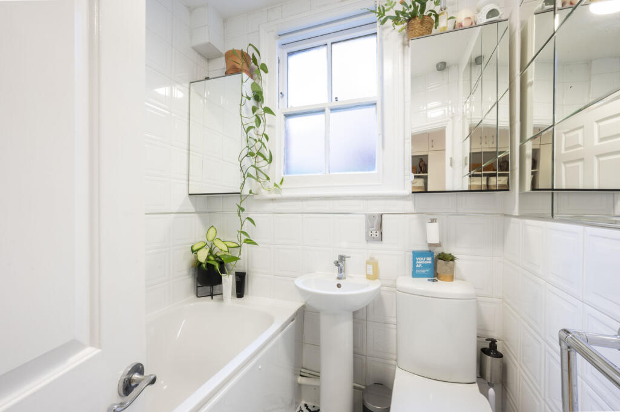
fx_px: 258
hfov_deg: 100.4
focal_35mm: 15
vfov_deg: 77.2
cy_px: 206
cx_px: 310
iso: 200
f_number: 16
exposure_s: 1.3
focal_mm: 15
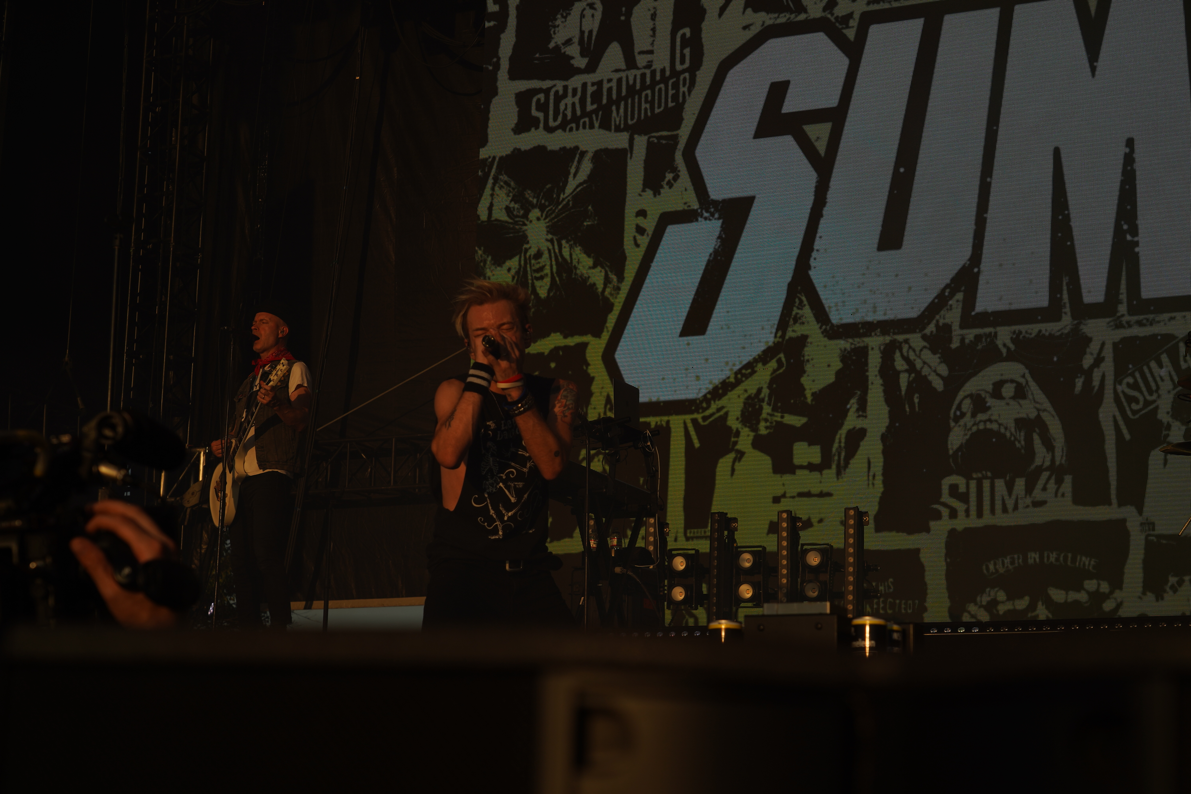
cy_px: 397
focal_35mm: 63
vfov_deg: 21.6
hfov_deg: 31.9
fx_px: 2084
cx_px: 596
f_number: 8
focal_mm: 63
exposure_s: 1/640
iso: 100
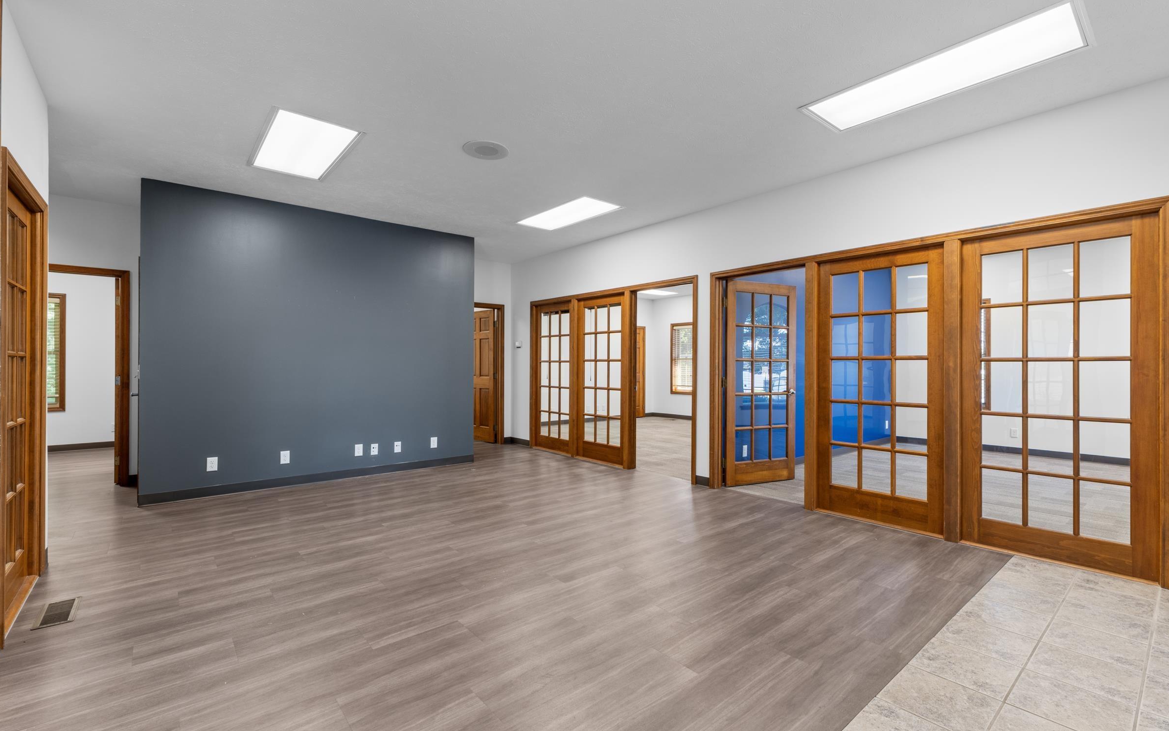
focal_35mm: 16
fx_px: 510
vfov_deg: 71.3
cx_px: 601
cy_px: 365
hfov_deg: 97.8
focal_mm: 10
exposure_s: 1/2
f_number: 9
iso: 200
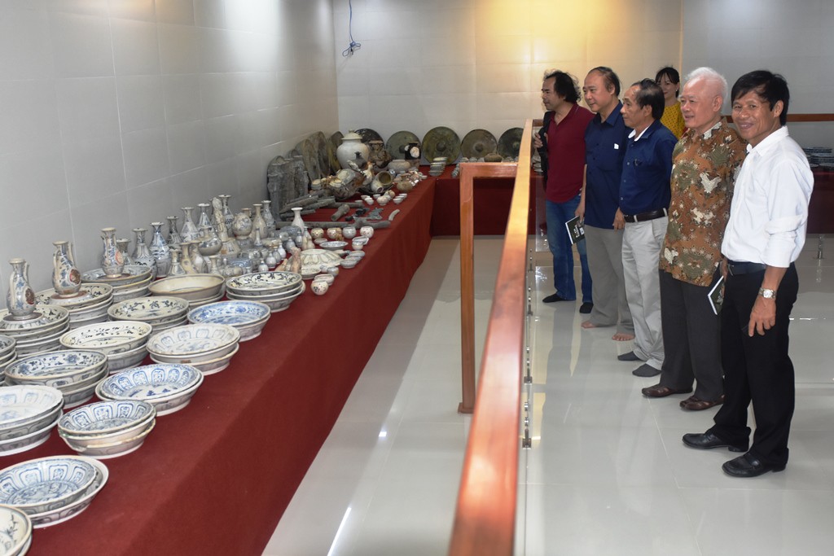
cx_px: 417
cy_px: 278
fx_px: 834
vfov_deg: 36.9
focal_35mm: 36
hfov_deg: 53.1
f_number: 5
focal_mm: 24
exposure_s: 1/160
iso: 800
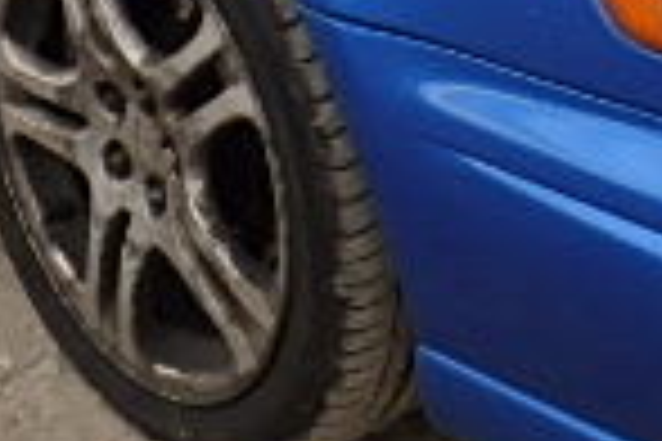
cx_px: 455
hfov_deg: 15.6
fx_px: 2409
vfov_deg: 10.0
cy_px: -320
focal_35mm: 131
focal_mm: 5.2
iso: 125
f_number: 4.6
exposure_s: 1/80
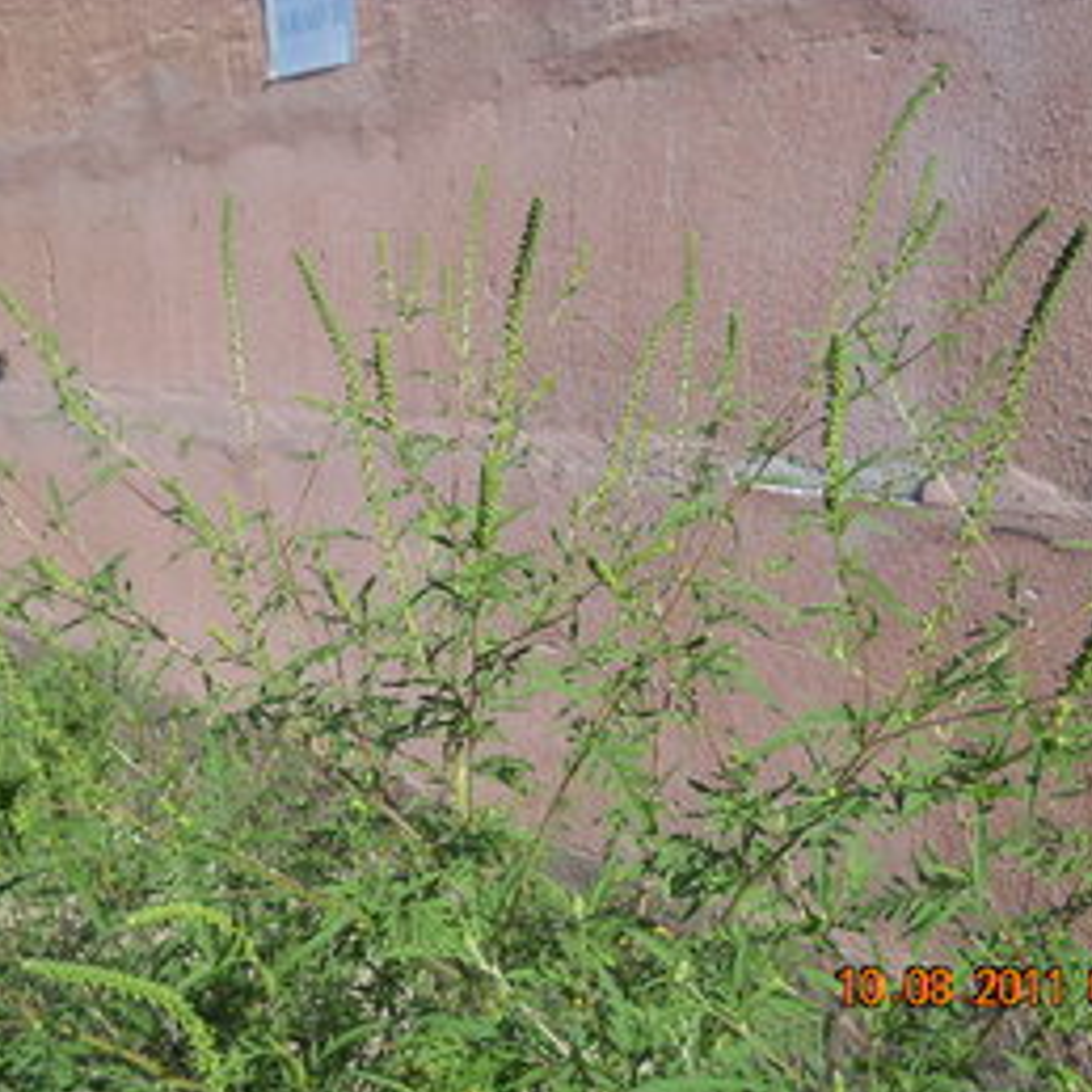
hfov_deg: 34.7
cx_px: 527
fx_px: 1749
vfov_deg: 34.7
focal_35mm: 49
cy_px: 550
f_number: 5.5
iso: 80
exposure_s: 1/250
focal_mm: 6.72
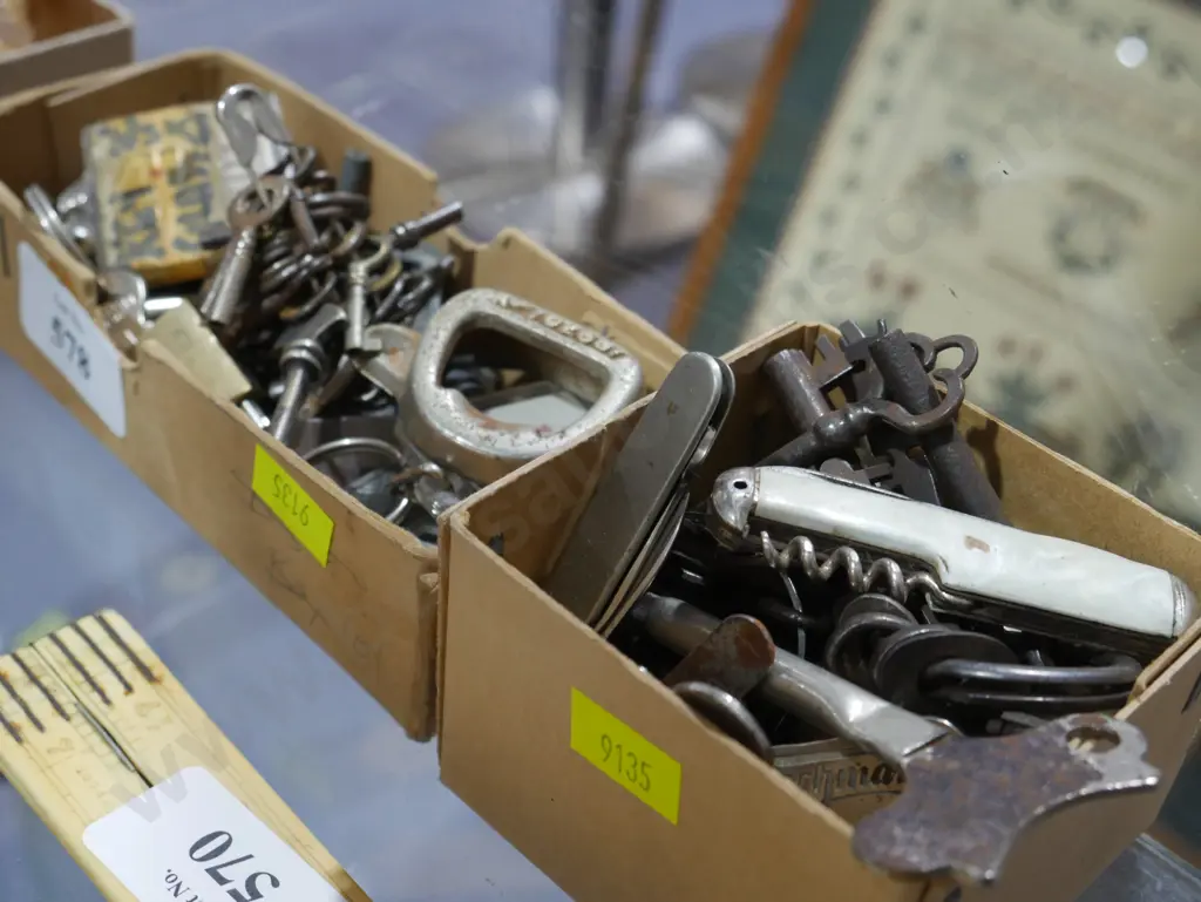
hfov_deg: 38.2
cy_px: 451
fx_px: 1736
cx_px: 600
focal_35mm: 50
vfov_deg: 29.1
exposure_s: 1/60
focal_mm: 25
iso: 800
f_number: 5.6
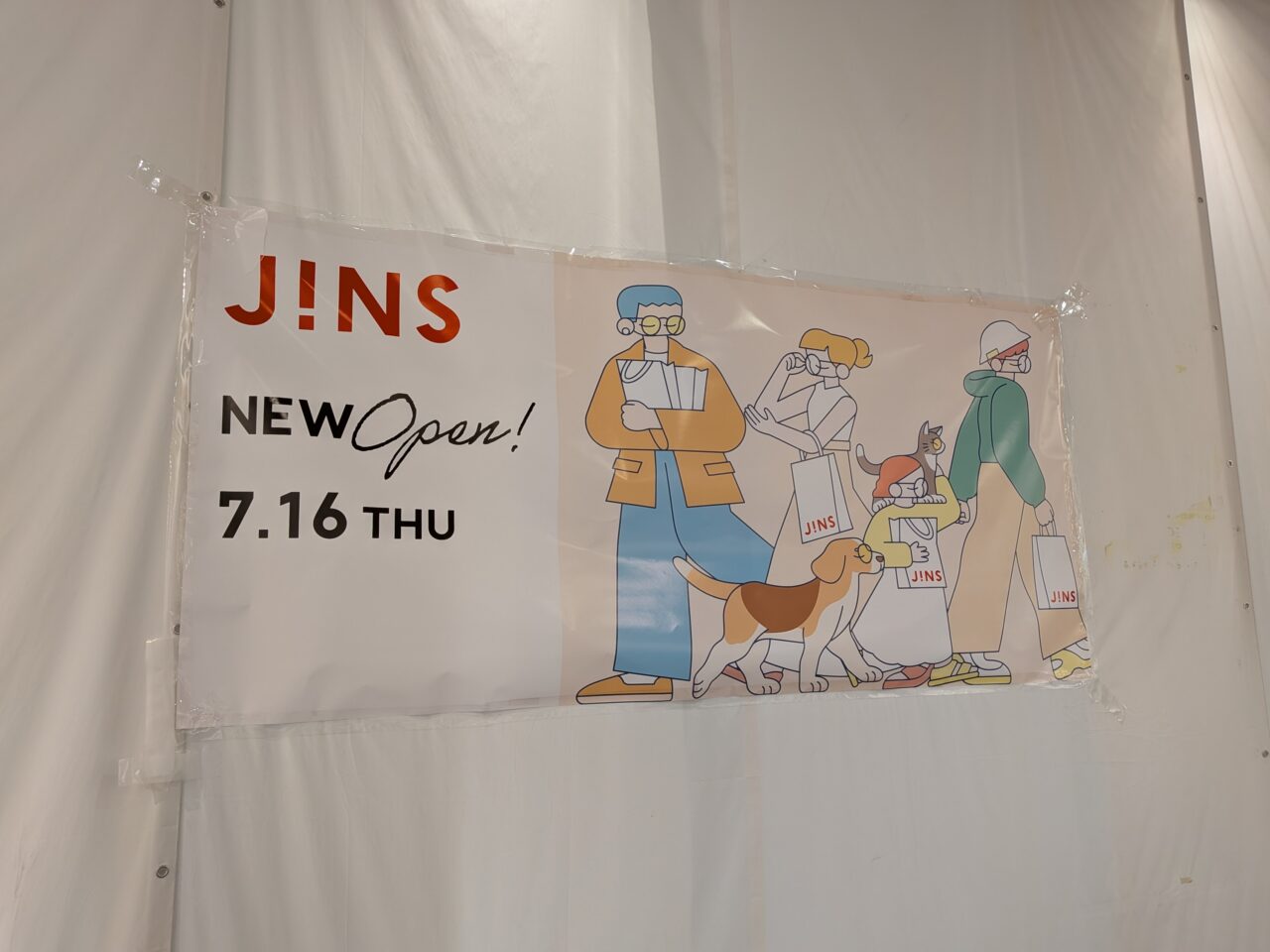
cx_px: 635
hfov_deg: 71.6
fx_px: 881
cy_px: 476
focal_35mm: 24
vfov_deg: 56.8
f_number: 1.7
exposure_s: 1/24
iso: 37
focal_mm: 4.53
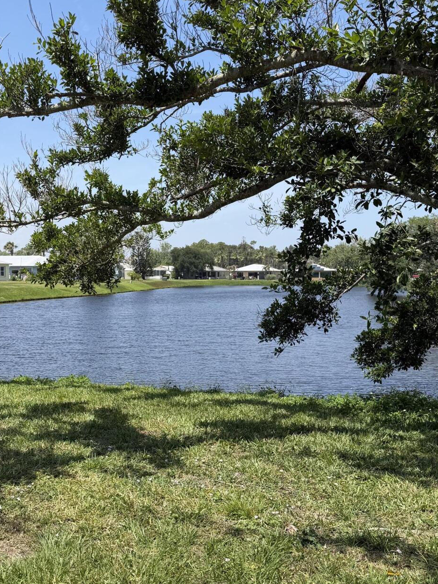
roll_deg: -0.1
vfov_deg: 47.8
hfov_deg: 36.6
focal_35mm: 39
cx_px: 169
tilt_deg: -1.6
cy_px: 312
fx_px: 658
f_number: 1.78
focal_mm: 6.76
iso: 80
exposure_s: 1/3425
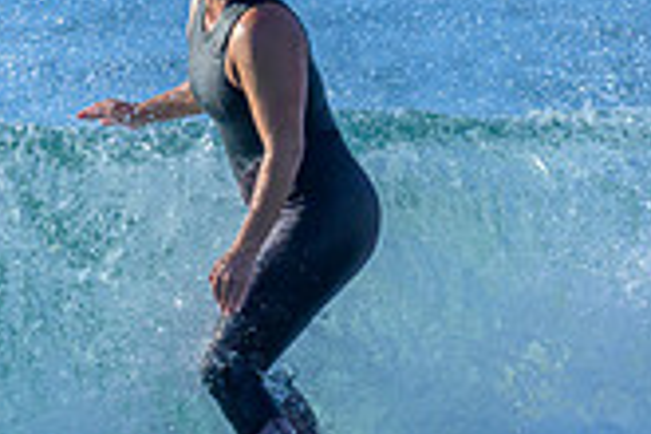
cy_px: 346
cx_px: 58
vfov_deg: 0.4
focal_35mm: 3158
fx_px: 57103
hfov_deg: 0.7
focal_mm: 800
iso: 500
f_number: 6.3
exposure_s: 1/2000
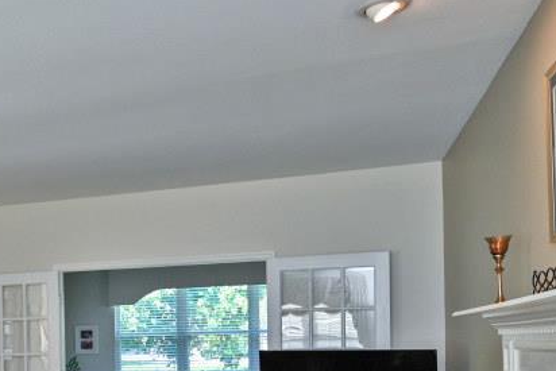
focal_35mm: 51
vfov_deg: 25.5
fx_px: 788
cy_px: 345
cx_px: -65
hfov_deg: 33.5
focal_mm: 14
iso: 200
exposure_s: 1/80
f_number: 4.5
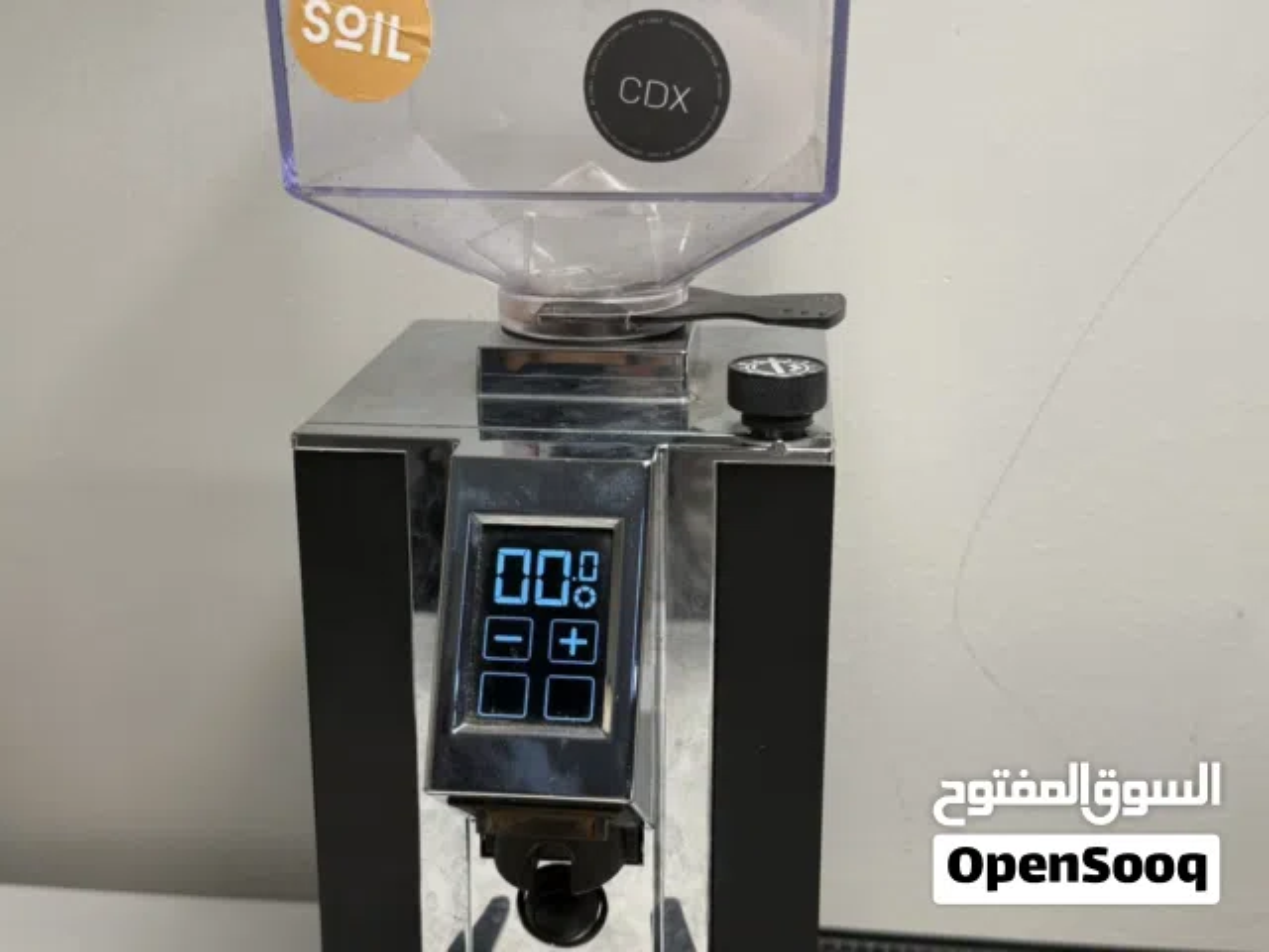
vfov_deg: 56.8
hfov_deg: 71.6
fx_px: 880
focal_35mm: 24
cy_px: 476
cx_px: 634
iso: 50
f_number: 1.78
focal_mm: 6.76
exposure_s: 1/100
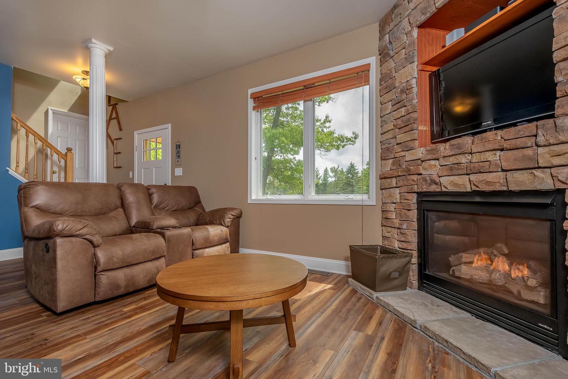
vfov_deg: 77.3
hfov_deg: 100.4
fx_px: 237
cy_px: 190
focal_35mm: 15
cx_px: 284
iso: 320
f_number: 6.3
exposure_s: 1/200
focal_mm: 10
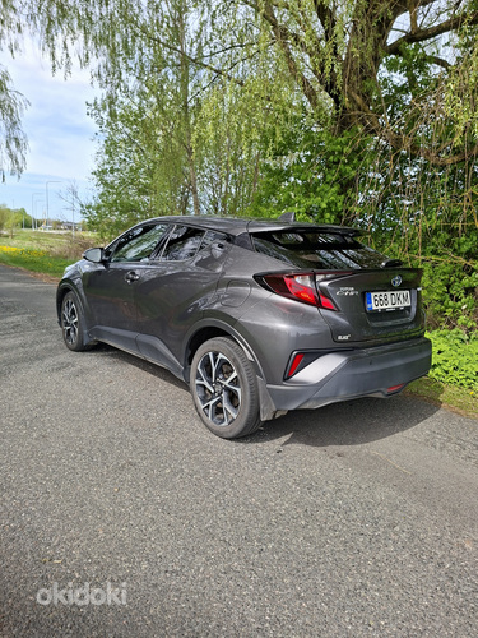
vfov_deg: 73.9
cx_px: 239
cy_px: 319
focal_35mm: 23
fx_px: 423
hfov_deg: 58.9
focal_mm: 5.54
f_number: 1.8
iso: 50
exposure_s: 1/1122
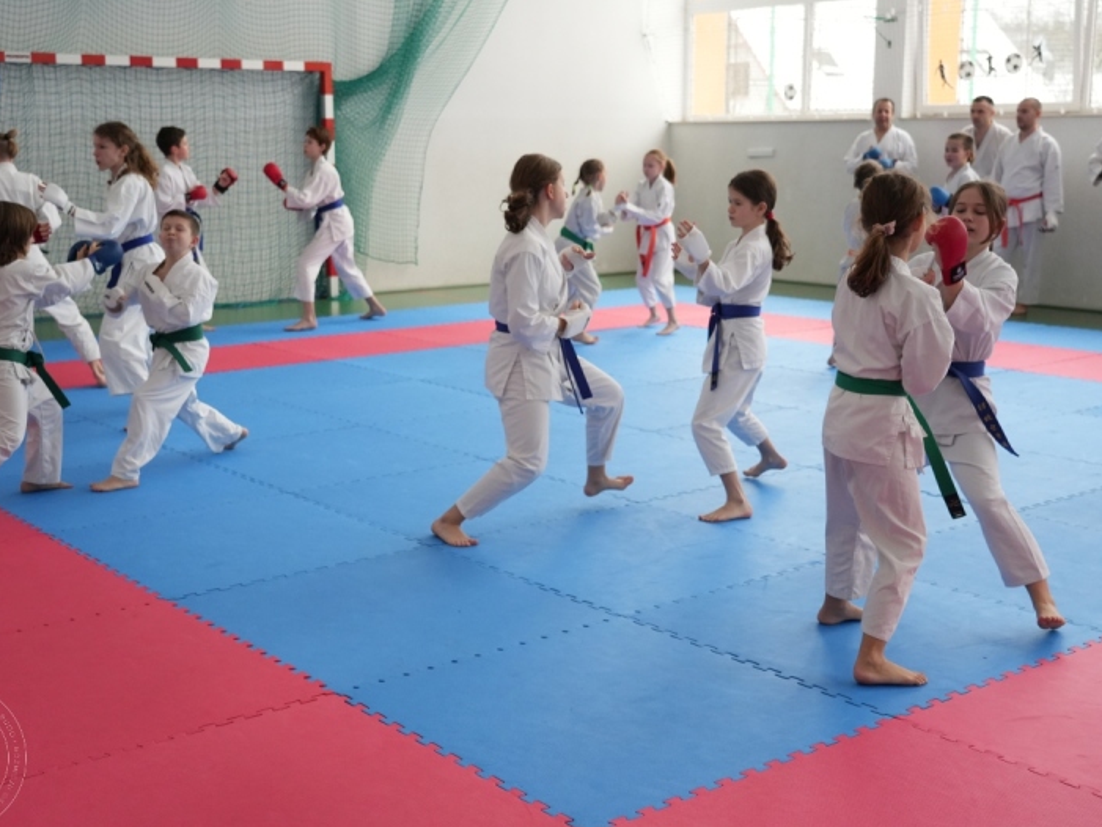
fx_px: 1433
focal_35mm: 45
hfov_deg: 42.0
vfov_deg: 32.2
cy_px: 417
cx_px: 501
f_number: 4
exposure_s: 1/500
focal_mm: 41
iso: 3200
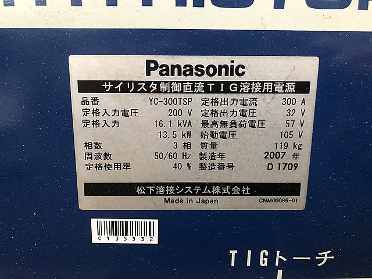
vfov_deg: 49.7
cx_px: 186
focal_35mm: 28
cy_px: 140
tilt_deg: -13.3
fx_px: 301
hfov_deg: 63.4
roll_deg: +0.5
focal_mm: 3.99
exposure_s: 1/13
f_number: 1.8
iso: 100
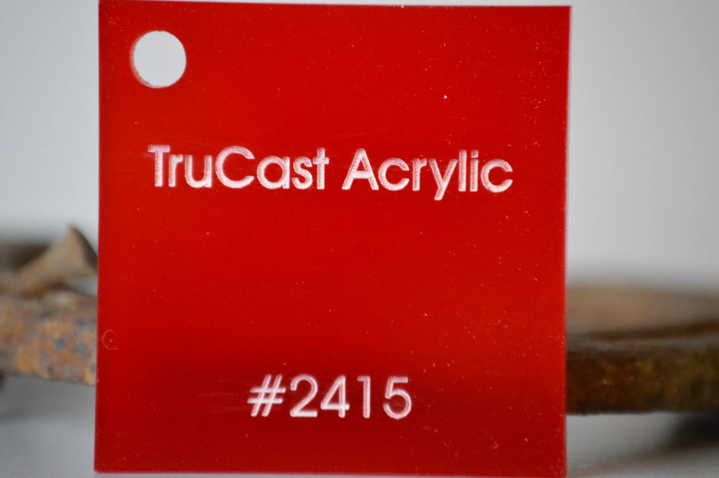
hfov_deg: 6.9
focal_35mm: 300
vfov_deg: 4.6
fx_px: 5986
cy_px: 239
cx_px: 360
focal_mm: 200
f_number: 5.6
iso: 3200
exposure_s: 1/125
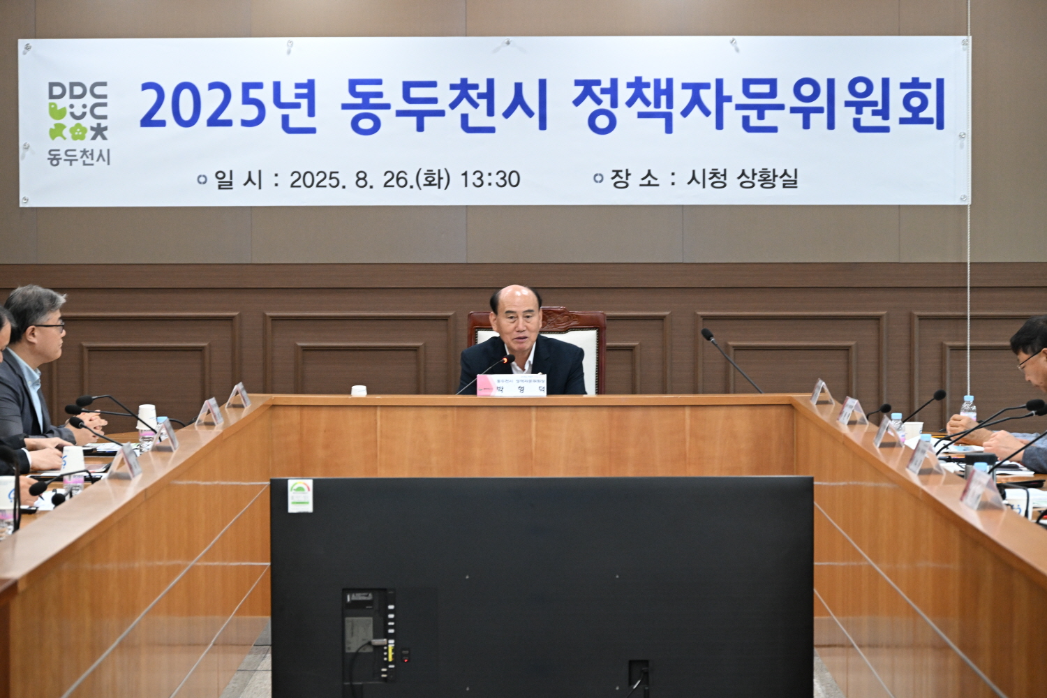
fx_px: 3490
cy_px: 349
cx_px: 524
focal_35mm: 120
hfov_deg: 17.1
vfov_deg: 11.4
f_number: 6.3
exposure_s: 1/125
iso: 4000
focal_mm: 120
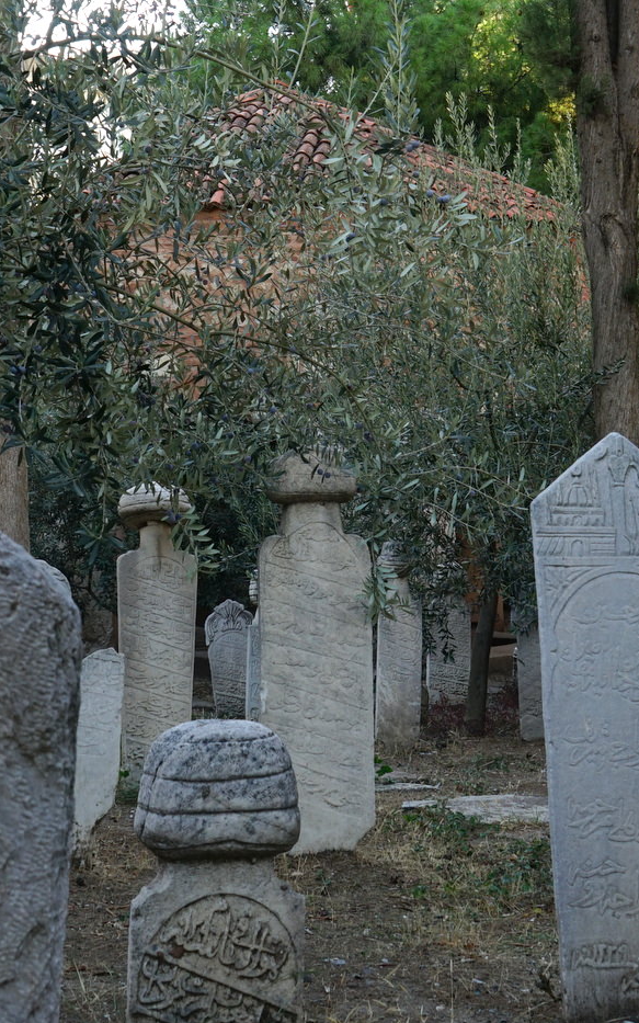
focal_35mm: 57
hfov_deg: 22.5
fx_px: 1588
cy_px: 403
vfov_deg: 35.5
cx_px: 476
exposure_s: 1/60
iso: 250
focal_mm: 29
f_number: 8
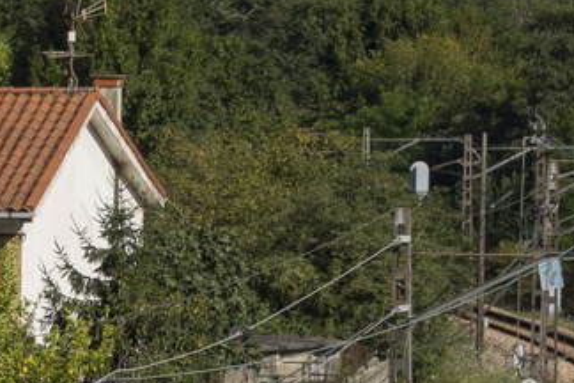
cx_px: -381
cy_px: 590
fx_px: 4958
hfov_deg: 6.5
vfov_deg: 4.4
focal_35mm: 311
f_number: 7.1
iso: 100
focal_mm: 35
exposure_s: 1/500
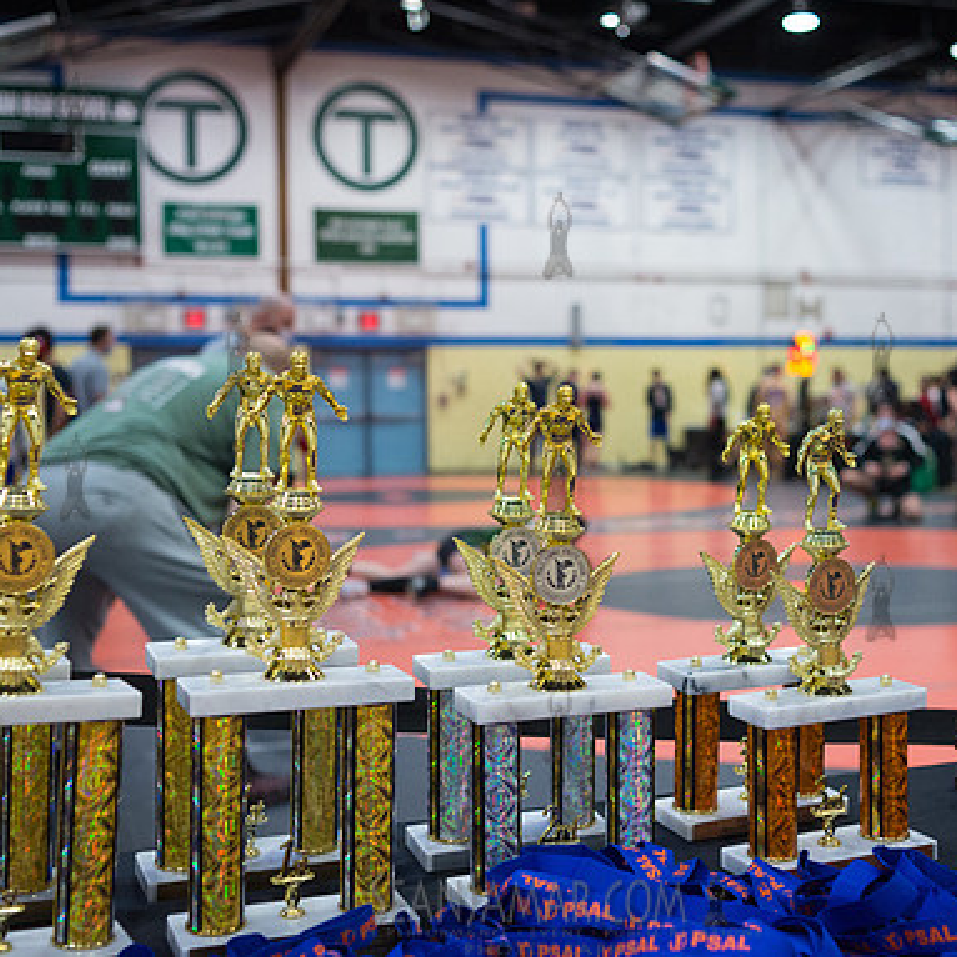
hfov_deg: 37.5
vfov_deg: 37.6
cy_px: 476
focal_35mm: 45
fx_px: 1408
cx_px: 557
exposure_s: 1/400
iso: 4000
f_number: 3.5
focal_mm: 35
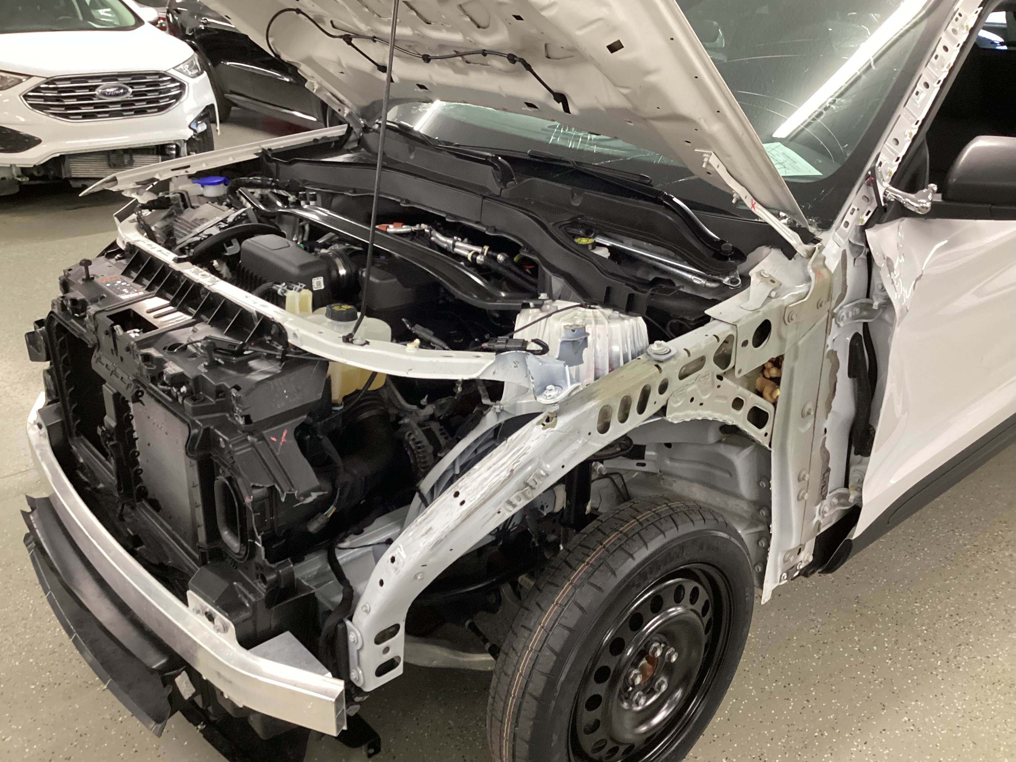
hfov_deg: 58.4
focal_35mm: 31
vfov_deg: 45.4
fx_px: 910
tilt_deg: -25.9
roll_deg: -2.1
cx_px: 508
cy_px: 381
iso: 250
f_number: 2.4
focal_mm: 3.3
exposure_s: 1/33
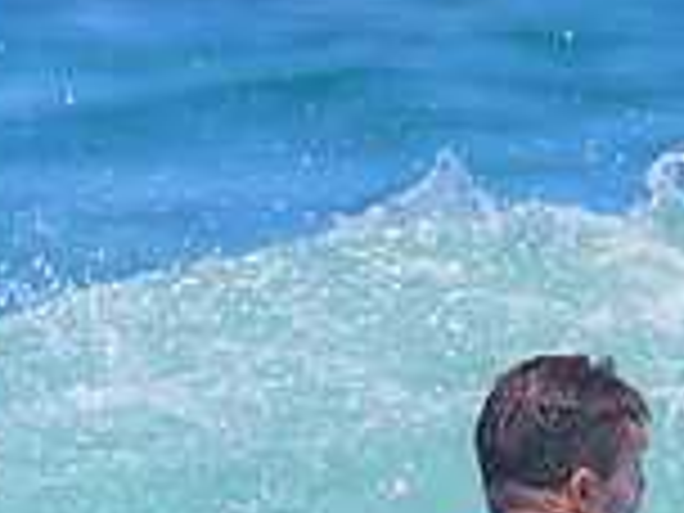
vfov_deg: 0.4
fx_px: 78979
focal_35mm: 3997
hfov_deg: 0.5
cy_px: 600
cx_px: 180
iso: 800
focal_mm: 800
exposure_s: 1/2000
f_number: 11
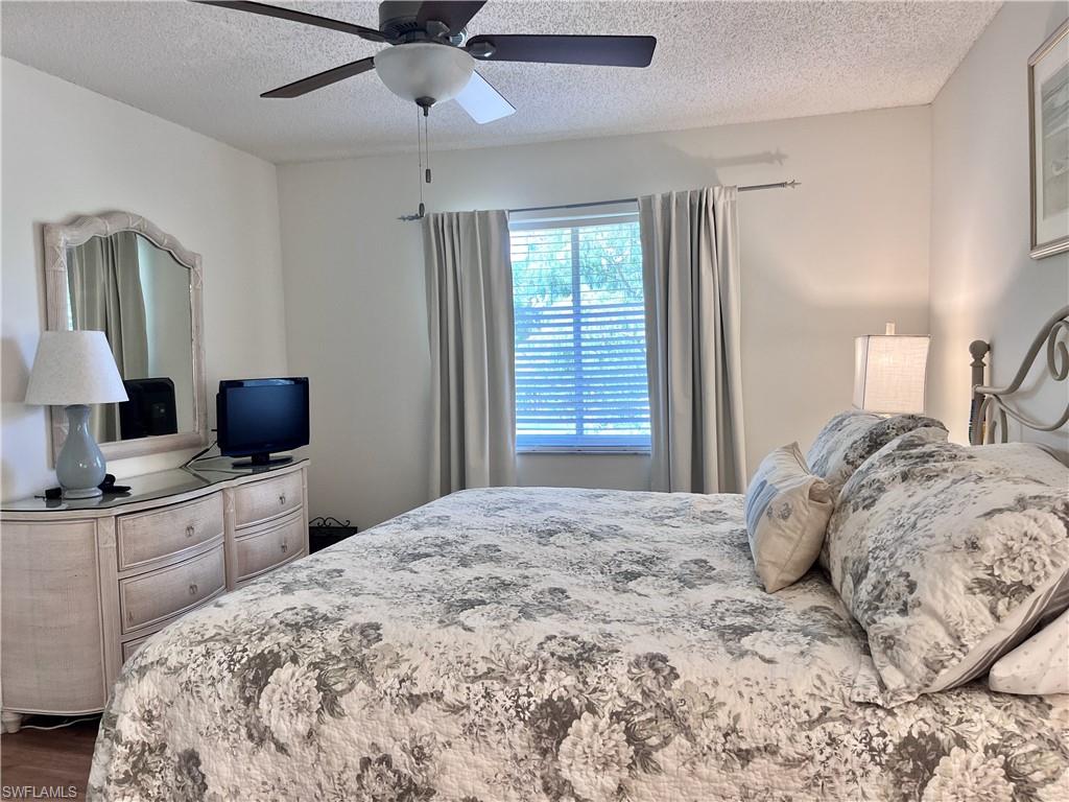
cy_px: 401
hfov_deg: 67.3
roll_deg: +1.7
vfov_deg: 53.1
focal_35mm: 26
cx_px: 534
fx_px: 803
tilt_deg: -5.1
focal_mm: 5.1
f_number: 1.6
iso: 125
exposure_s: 1/120
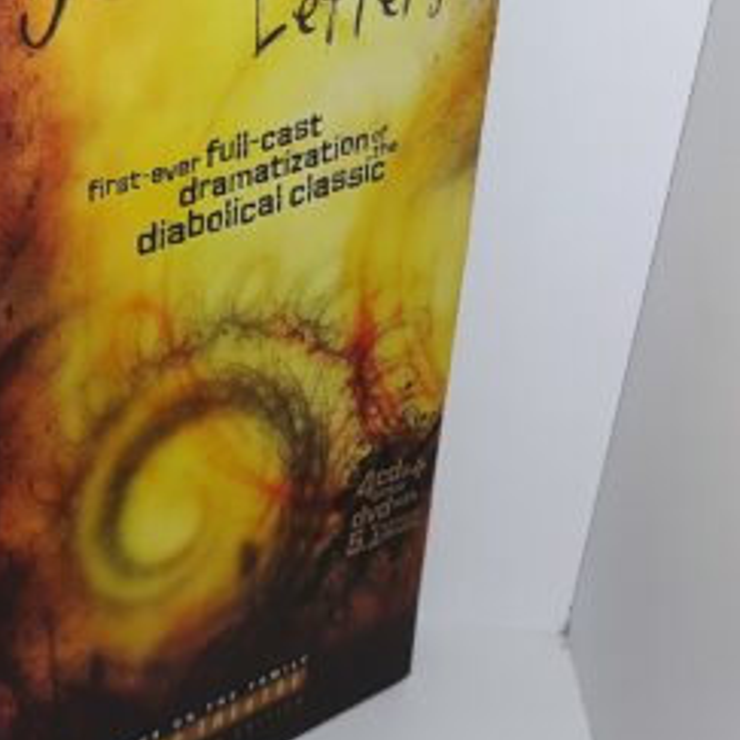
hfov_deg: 27.6
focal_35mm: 61
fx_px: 1475
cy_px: 244
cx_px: 146
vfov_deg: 28.0
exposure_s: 1/138
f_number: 1.7
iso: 40
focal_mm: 3.7
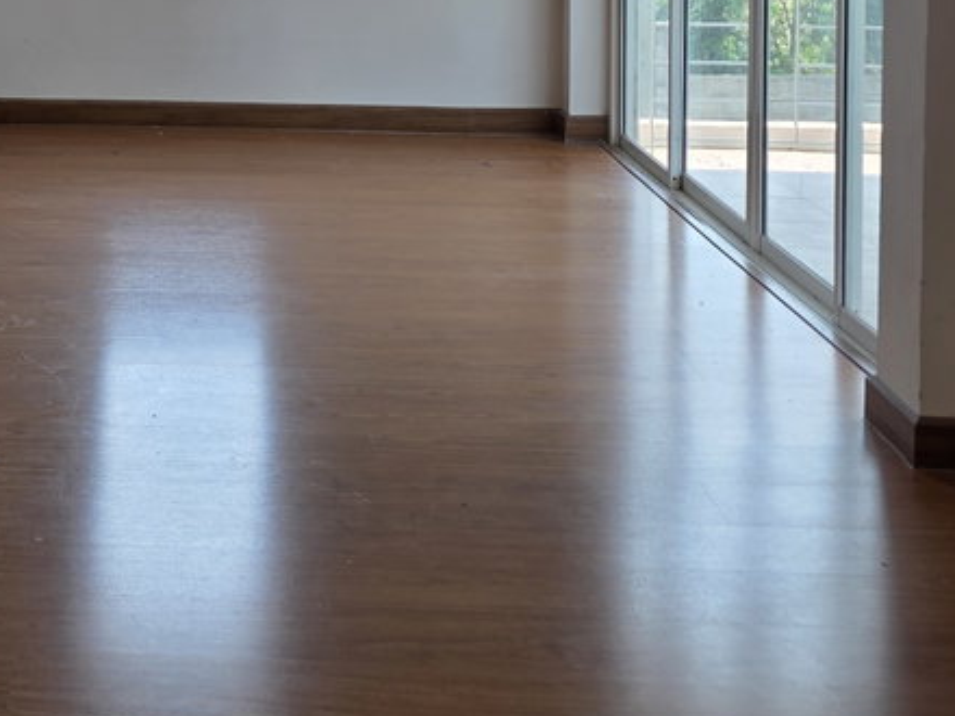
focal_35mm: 65
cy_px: -169
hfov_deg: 28.0
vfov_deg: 20.9
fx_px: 1793
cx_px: 1
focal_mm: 6.3
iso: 40
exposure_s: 1/359
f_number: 1.7
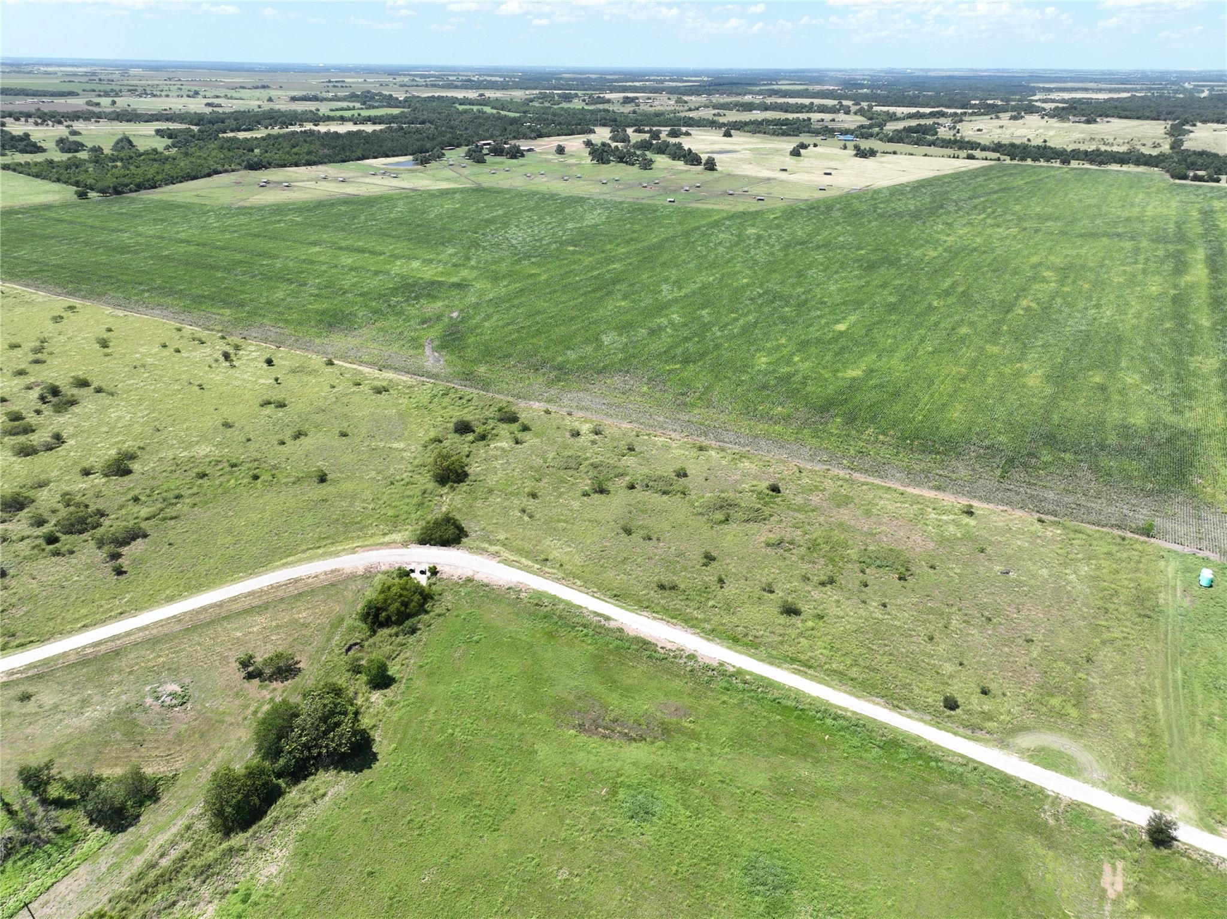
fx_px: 850
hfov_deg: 71.6
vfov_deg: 56.8
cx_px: 614
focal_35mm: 24
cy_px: 460
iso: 120
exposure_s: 1/1250
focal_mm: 12.29
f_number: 2.8
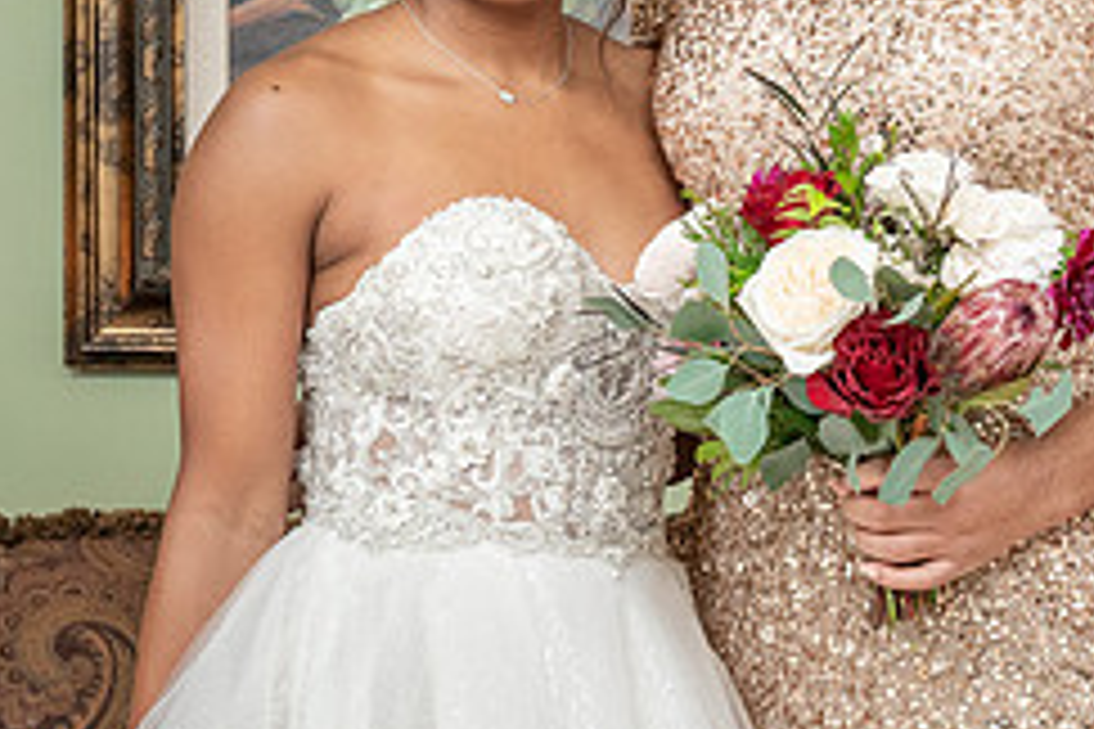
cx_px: 709
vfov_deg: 10.9
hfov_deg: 16.2
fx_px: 3829
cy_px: 249
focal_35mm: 126
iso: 2000
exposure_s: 1/250
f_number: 5.6
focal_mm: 46
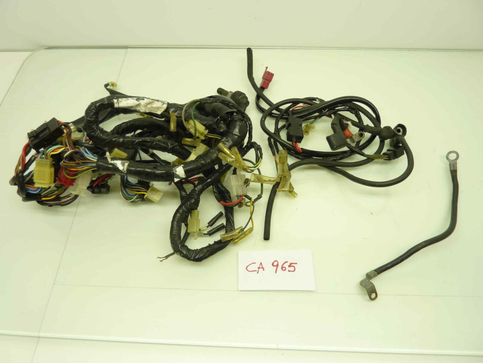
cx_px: 242
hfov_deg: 69.4
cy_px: 182
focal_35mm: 25
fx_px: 349
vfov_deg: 54.9
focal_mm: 4.1
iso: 80
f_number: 3.3
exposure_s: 1/25
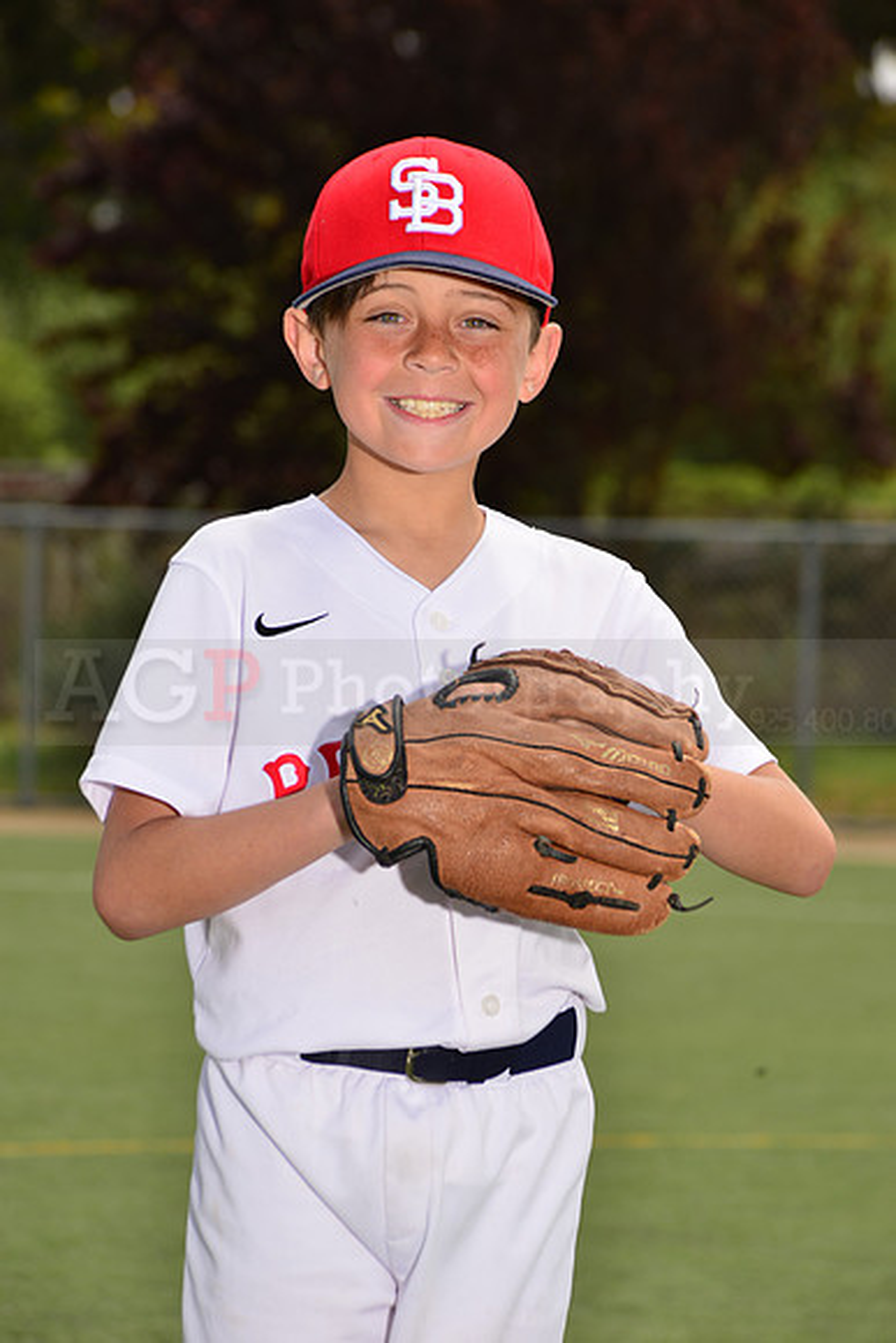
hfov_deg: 7.4
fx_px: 6902
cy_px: 672
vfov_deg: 11.1
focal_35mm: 185
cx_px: 448
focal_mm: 185
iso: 125
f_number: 11
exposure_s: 1/200
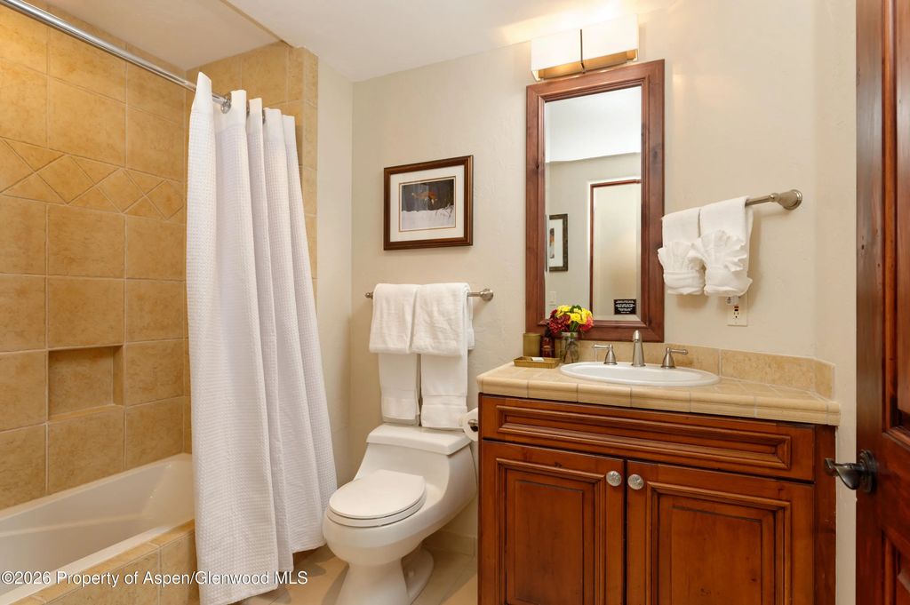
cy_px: 302
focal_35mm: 18
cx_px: 455
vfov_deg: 67.3
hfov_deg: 90.0
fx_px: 455
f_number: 6.3
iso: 640
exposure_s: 1/60
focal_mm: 18
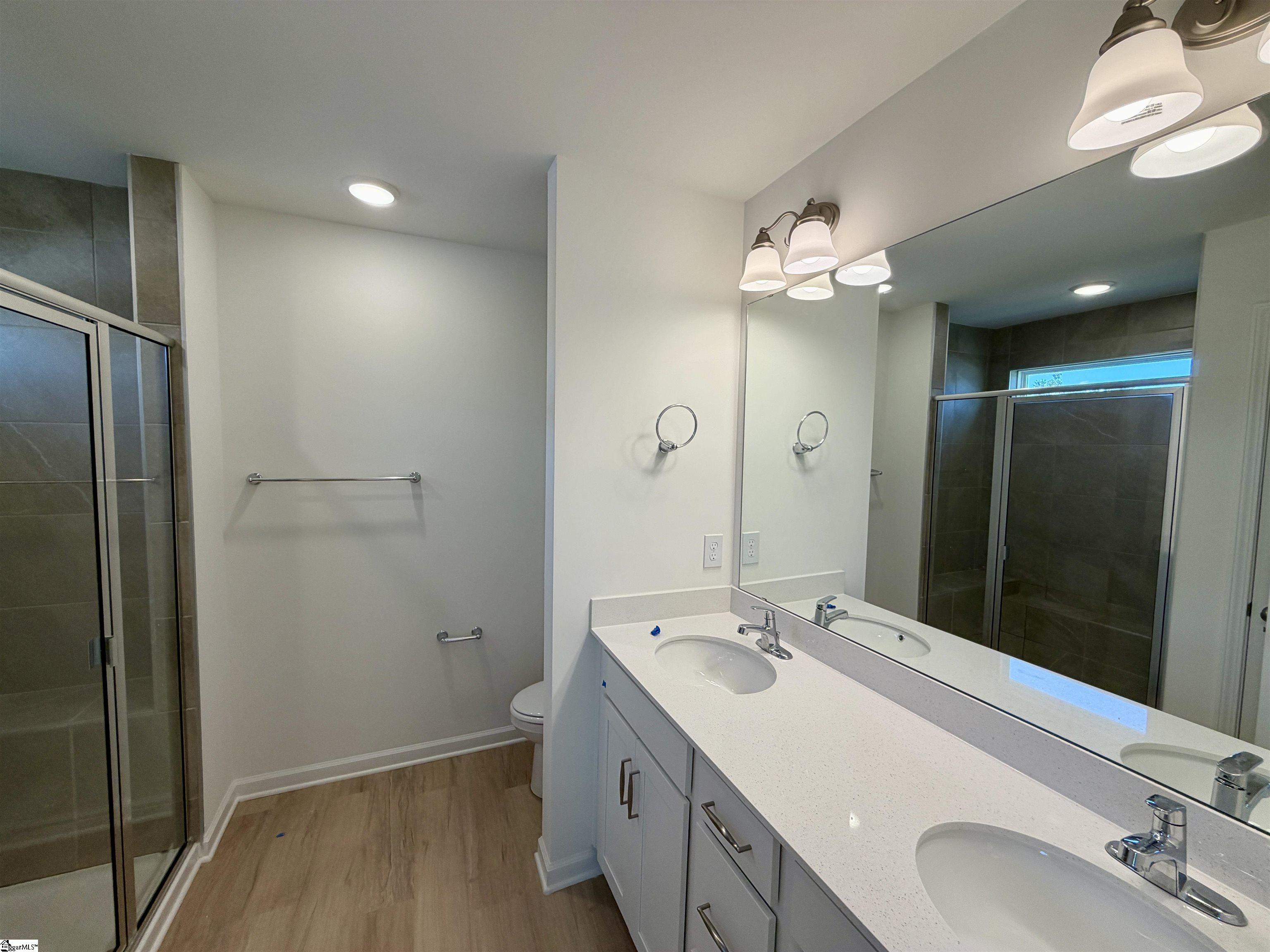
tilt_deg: -3.8
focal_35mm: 14
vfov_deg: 85.7
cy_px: 476
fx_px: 514
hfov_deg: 102.1
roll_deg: -1.2
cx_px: 635
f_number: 2.2
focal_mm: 2.22
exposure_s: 1/120
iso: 64
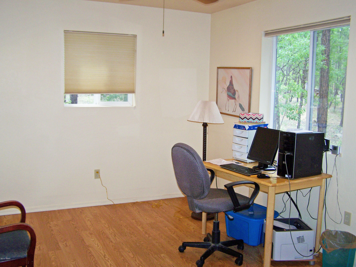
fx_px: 391
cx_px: 178
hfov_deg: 49.0
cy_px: 134
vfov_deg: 37.7
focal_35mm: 38
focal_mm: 6.3
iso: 80
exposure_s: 1/60
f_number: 2.8
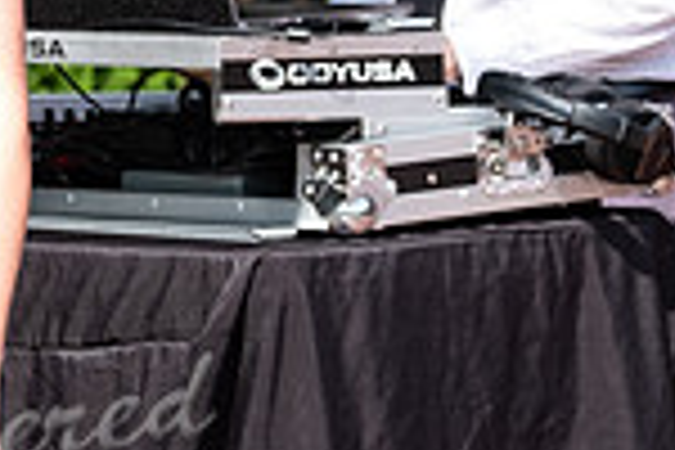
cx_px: -572
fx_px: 7443
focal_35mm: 397
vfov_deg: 3.5
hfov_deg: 5.1
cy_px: -119
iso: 250
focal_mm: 68.7
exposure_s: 1/200
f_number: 6.4
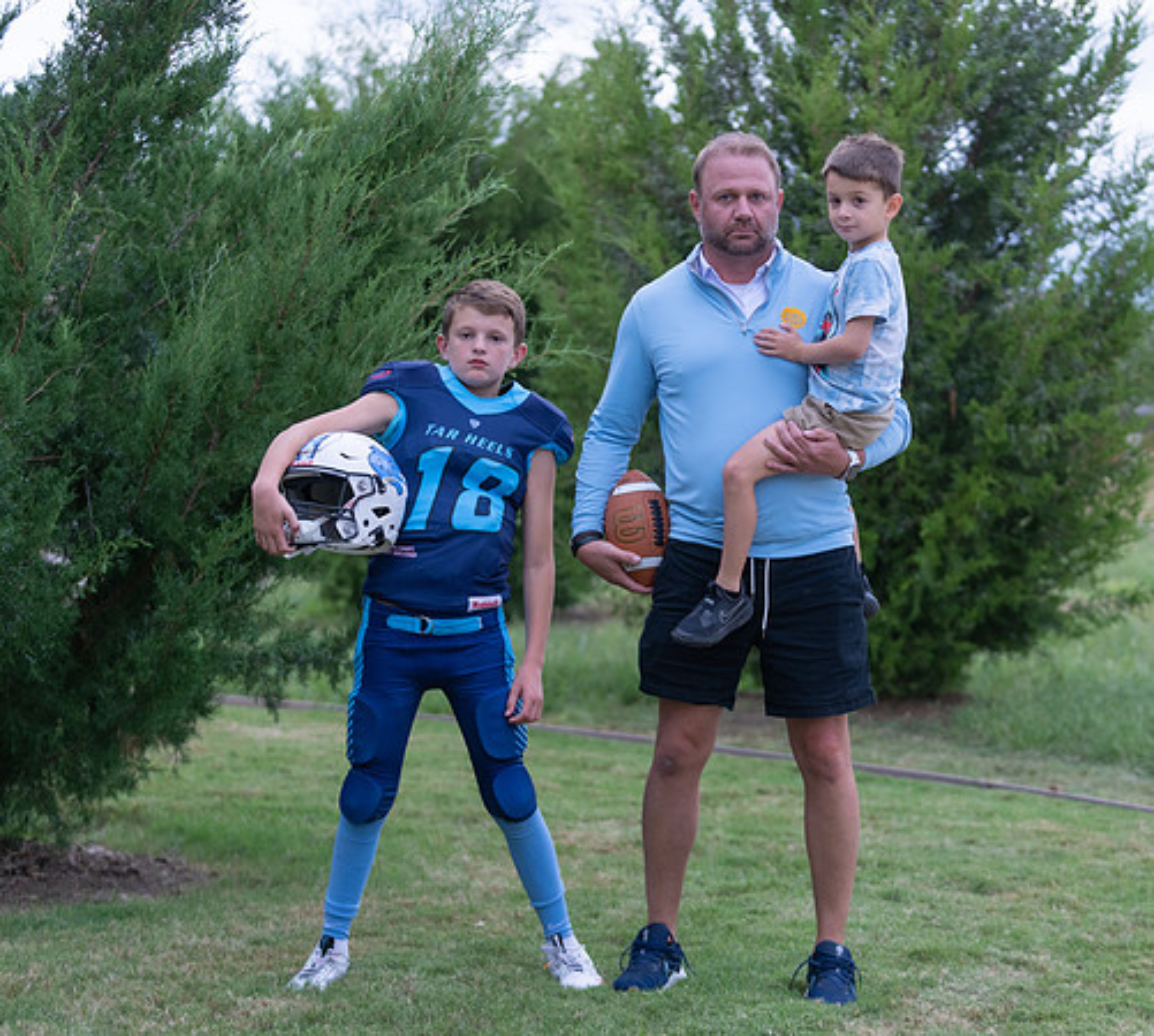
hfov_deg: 20.6
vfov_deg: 18.6
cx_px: 661
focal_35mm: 88
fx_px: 3168
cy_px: 499
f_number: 2.8
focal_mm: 70
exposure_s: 1/320
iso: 500
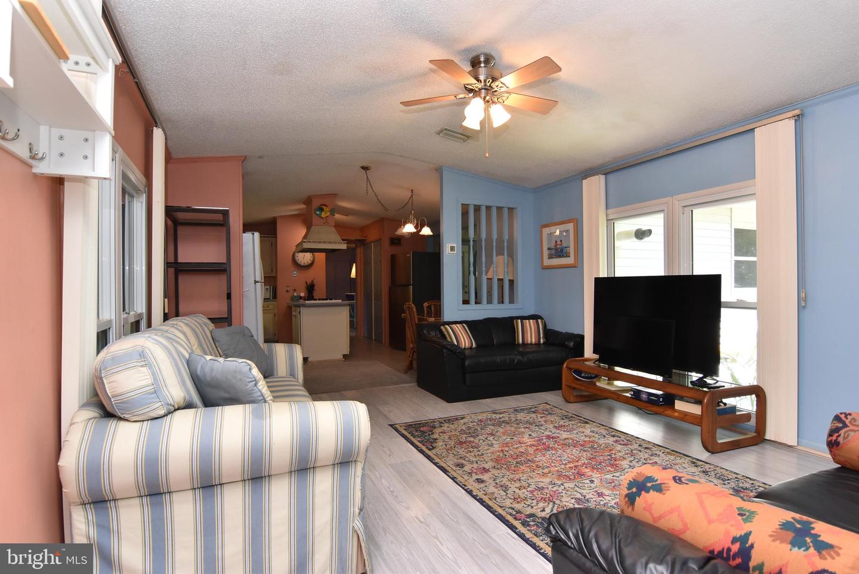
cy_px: 287
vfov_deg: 67.5
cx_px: 430
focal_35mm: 18
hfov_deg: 90.0
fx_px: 430
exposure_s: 1/60
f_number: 8
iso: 800
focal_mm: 12
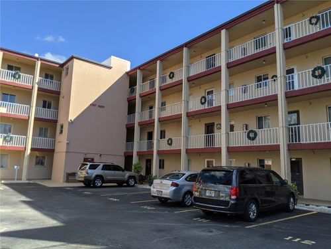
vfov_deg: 51.4
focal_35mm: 27
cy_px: 124
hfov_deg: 65.3
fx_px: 258
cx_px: 166
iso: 43
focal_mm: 4.44
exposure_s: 1/1675
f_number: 1.8
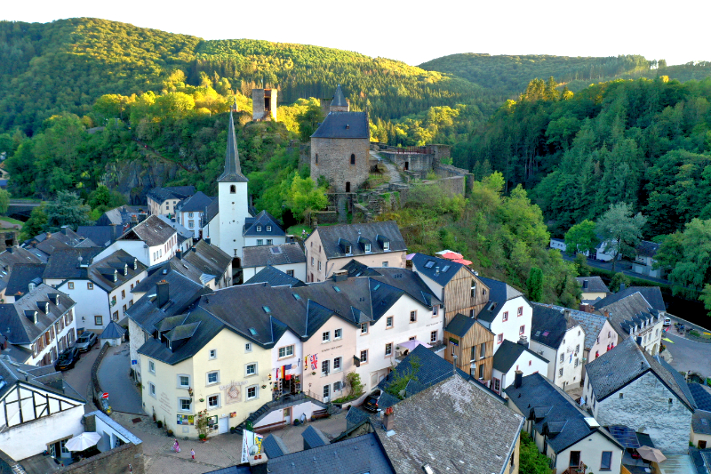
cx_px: 356
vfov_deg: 46.4
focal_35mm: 28
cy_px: 237
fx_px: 553
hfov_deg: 65.5
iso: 100
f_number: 4
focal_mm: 10.3
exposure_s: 1/120
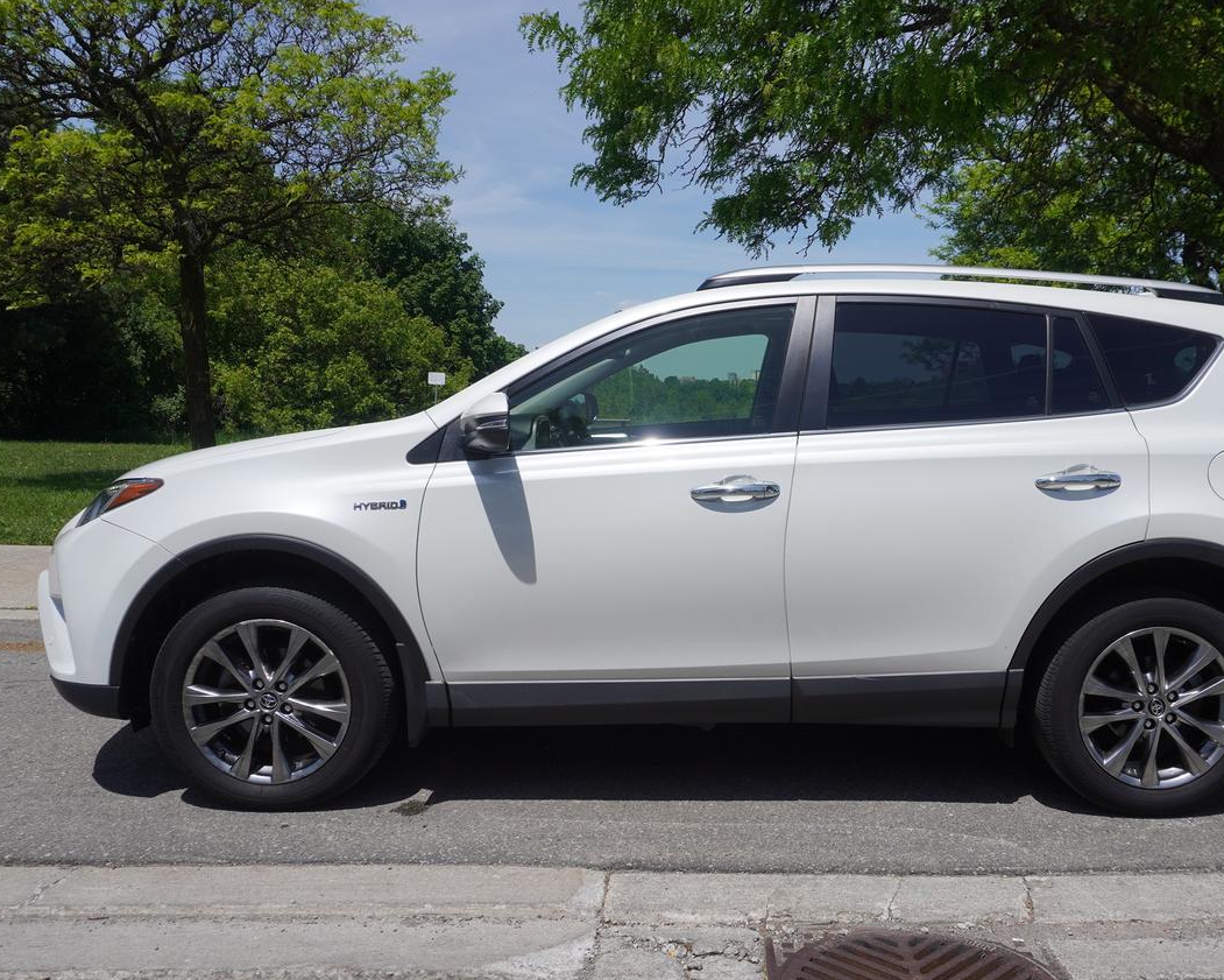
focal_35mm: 33
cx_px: 735
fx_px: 1180
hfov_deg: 54.4
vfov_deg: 45.1
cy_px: 492
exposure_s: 1/640
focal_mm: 19
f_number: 8
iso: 100
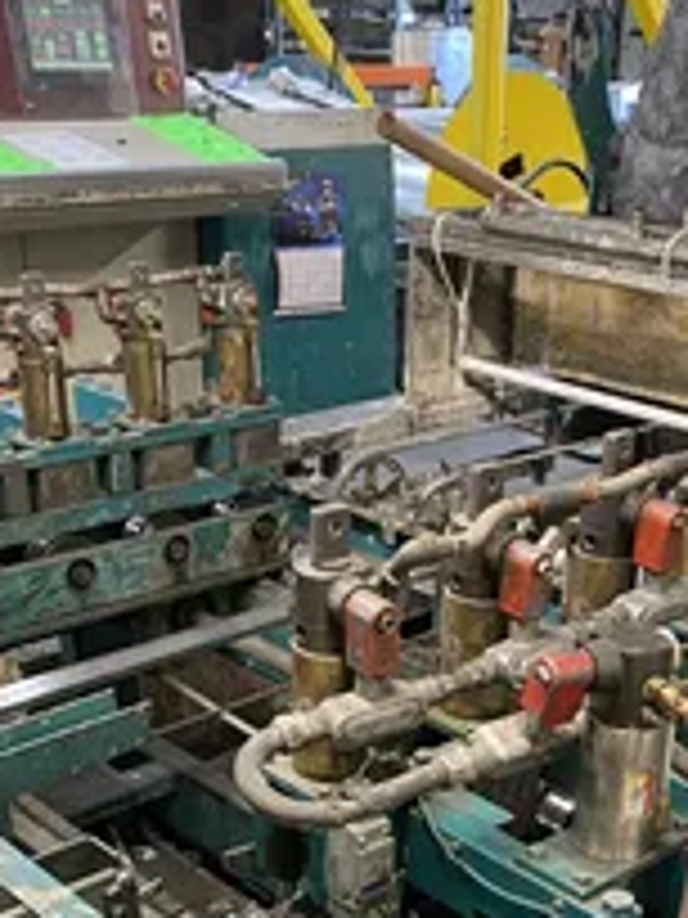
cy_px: 774
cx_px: 409
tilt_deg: -27.7
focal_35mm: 51
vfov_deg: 35.9
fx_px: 1352
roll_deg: -1.5
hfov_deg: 28.5
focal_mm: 4.25
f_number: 1.8
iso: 320
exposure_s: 1/40
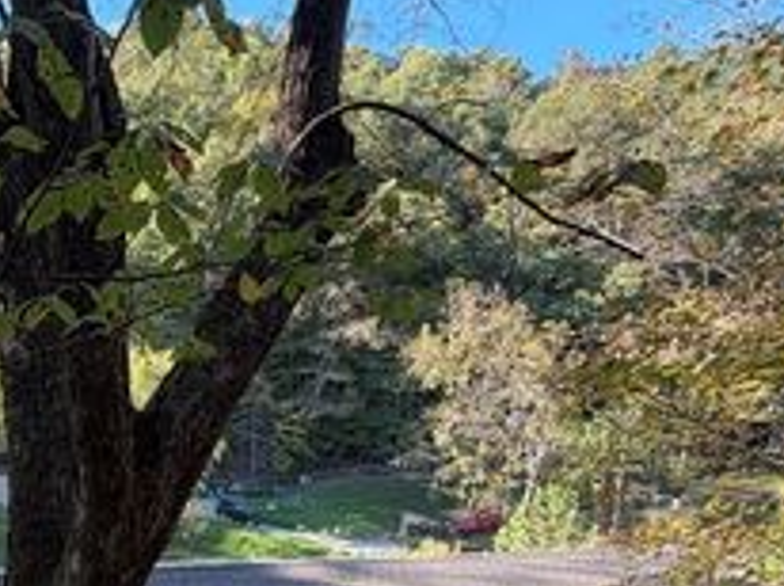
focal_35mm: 34
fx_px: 769
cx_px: 88
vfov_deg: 35.8
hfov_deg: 48.7
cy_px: 637
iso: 64
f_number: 2.2
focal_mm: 2.22
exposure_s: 1/121
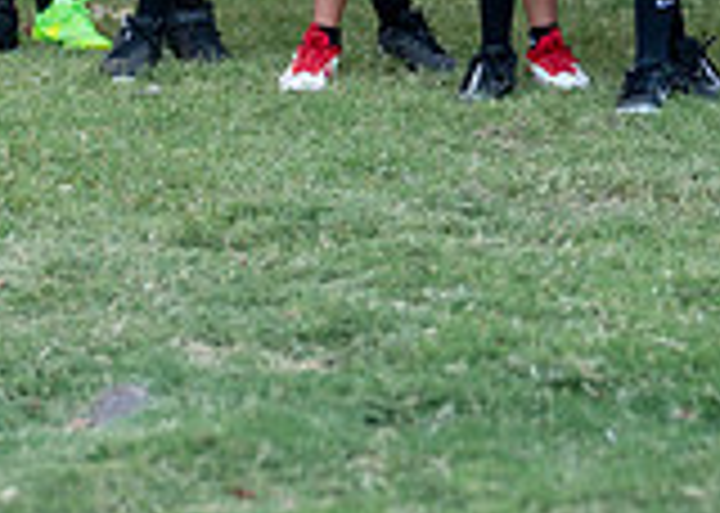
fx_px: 5108
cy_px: -367
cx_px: 803
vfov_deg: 5.7
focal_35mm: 250
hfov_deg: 8.0
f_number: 1.2
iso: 100
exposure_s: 1/1600
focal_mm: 50
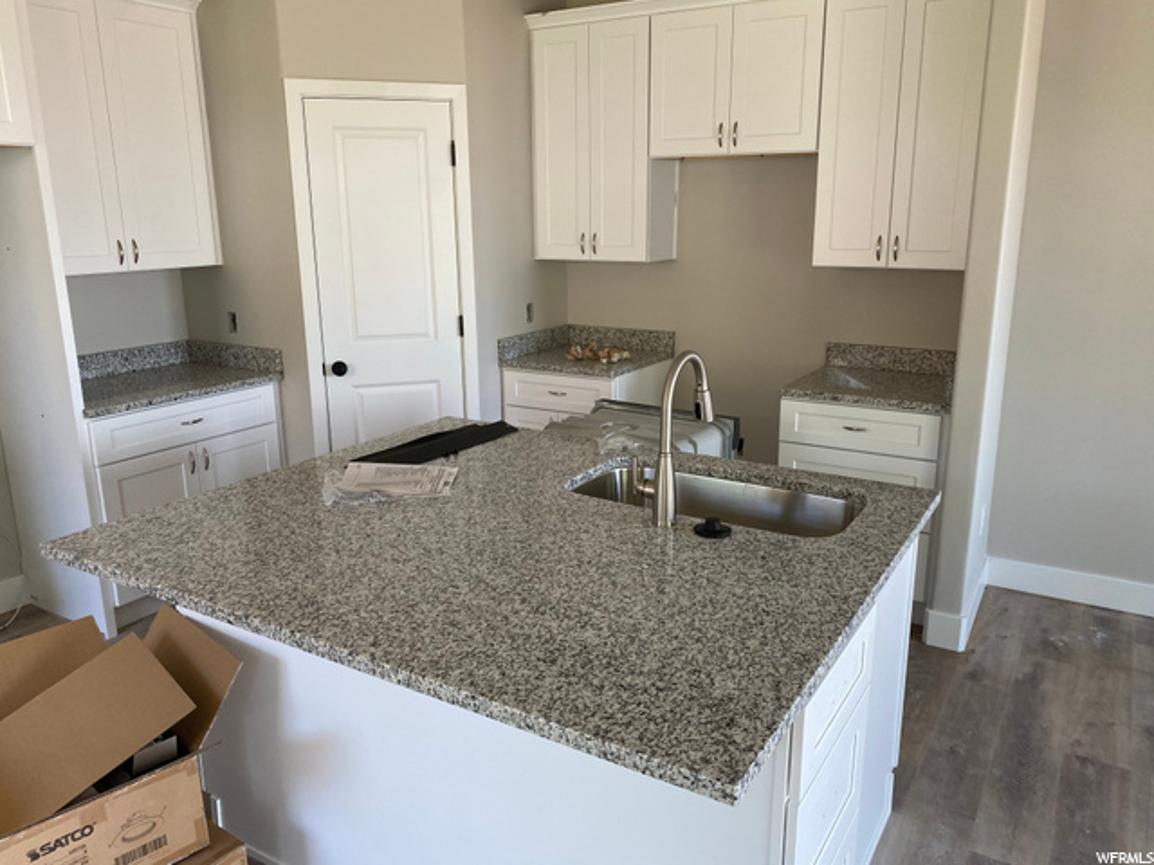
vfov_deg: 53.1
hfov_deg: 67.3
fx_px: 867
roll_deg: -0.4
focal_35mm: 26
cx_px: 577
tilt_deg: -12.4
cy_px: 432
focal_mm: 4.25
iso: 125
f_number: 1.8
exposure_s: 1/121
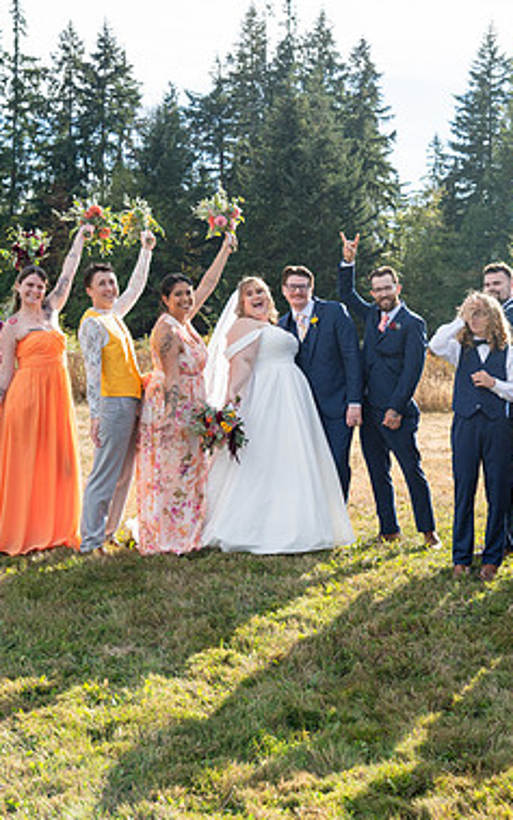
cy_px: 435
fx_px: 1275
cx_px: 370
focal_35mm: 57
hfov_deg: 22.6
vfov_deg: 35.7
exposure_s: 1/800
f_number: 5
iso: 250
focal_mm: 35
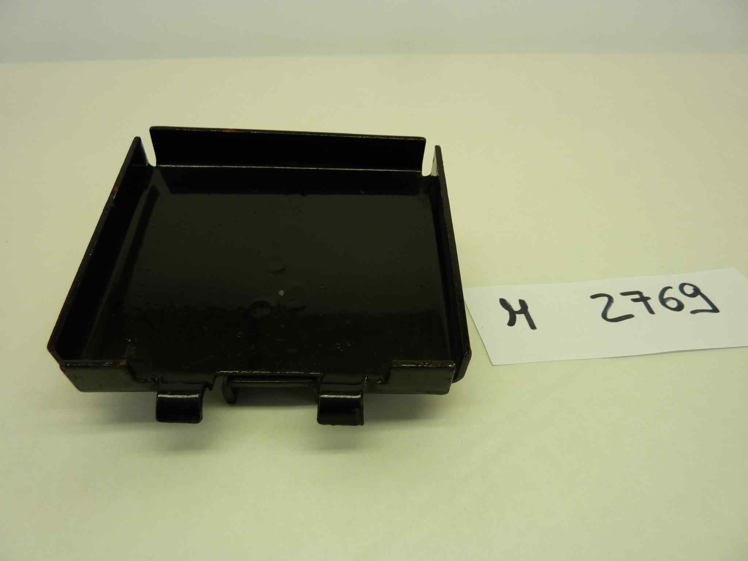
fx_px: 540
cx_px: 374
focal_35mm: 25
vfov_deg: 54.9
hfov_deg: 69.4
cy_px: 280
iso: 80
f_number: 3.3
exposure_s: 1/40
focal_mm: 4.1
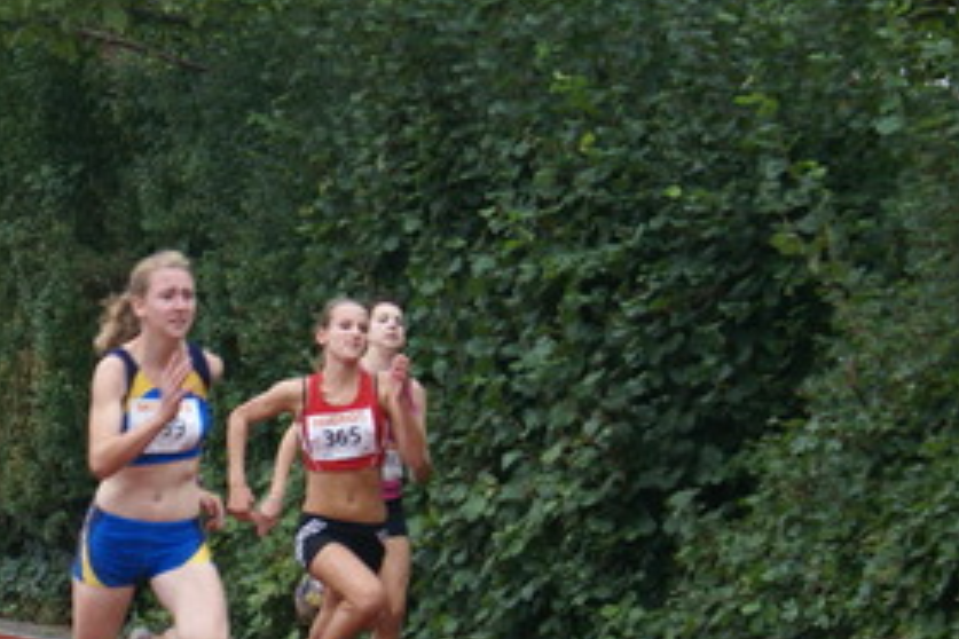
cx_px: 62
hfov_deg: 11.7
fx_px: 4635
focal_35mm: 174
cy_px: 484
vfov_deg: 7.9
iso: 400
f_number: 5.6
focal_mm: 60
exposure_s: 1/250
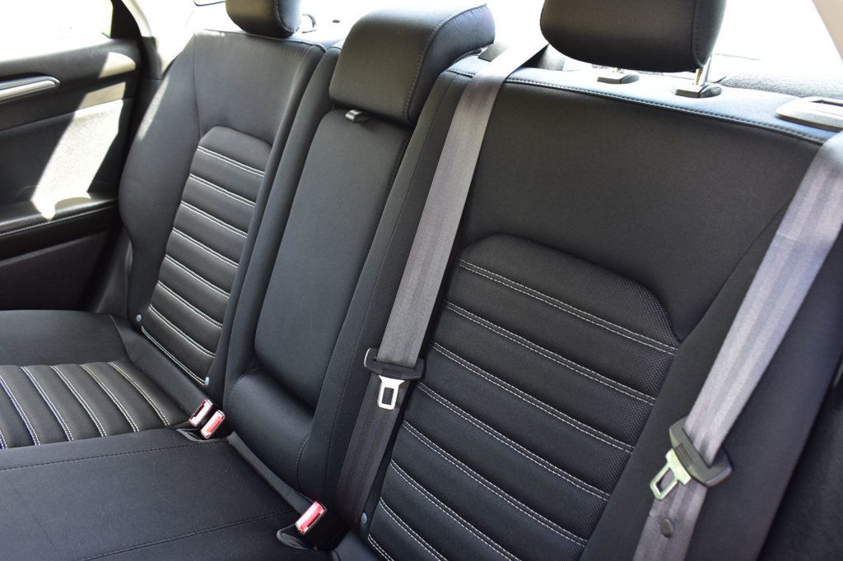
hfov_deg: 59.5
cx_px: 422
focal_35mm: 32
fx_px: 737
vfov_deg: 41.7
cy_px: 280
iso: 400
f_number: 6.3
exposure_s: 1/15
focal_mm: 21
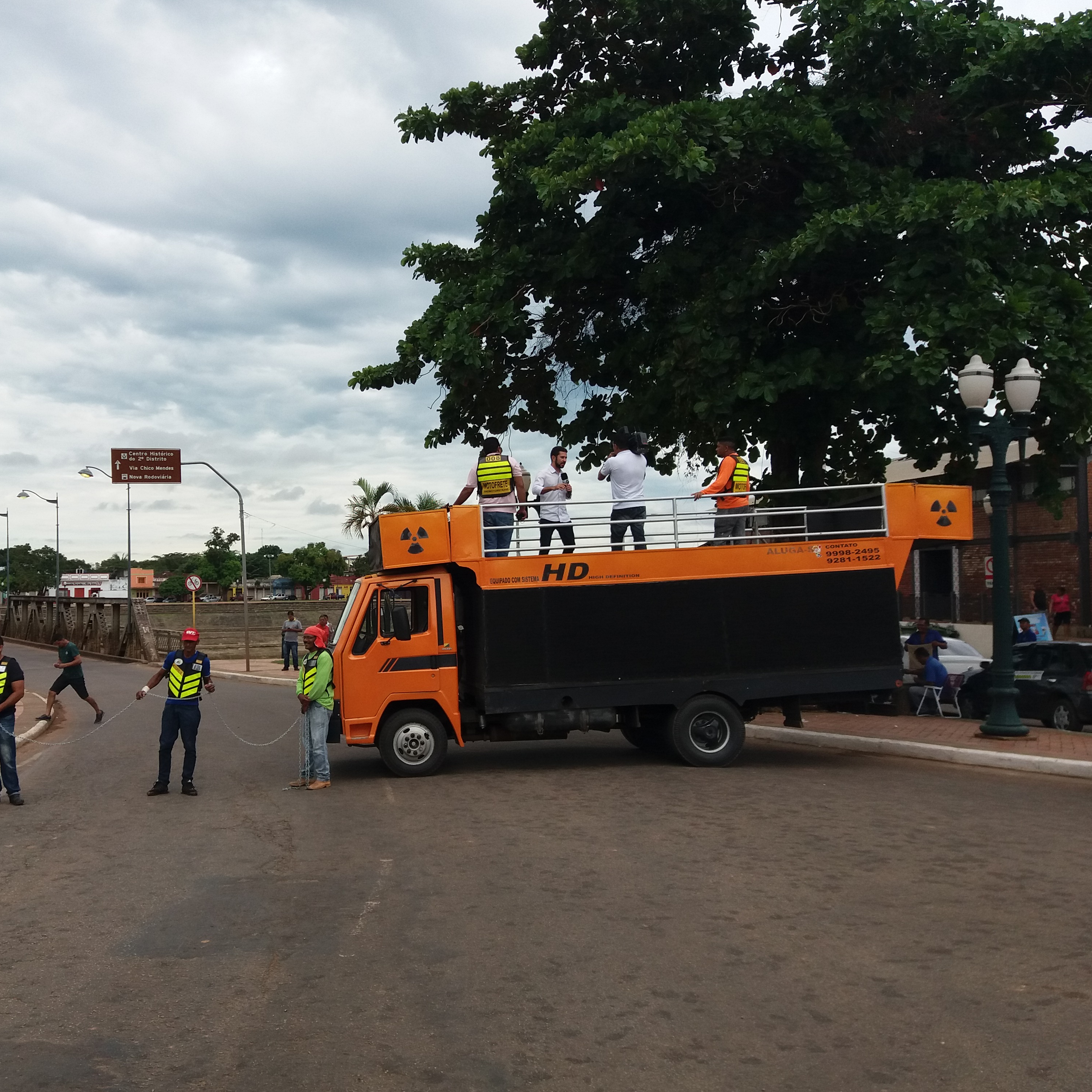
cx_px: 364
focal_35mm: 34
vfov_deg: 48.4
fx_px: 1213
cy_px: 539
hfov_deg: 47.7
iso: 64
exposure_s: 1/909
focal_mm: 3.7
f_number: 1.9
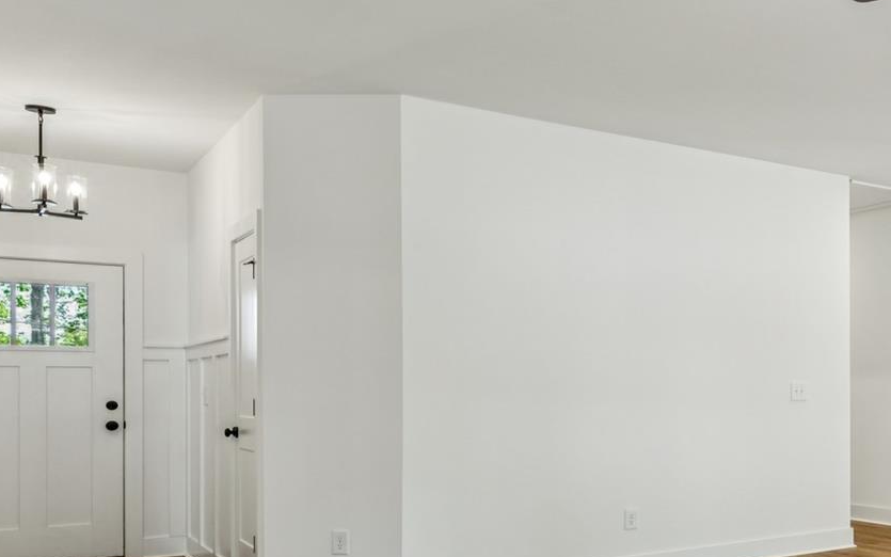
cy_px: 370
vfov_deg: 31.4
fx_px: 984
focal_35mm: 40
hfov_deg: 39.3
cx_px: 993
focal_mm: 16.2
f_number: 9
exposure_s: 1/5
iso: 100
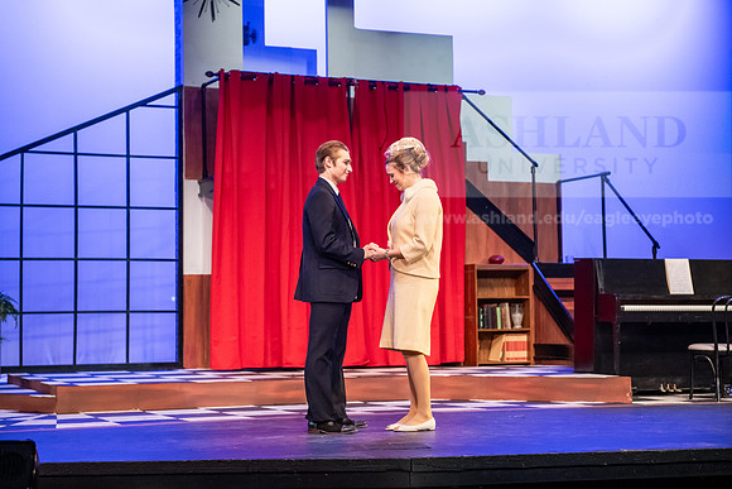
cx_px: 366
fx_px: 1424
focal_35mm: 70
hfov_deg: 28.8
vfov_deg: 19.5
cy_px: 244
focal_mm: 70
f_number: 3.2
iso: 2500
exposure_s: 1/200
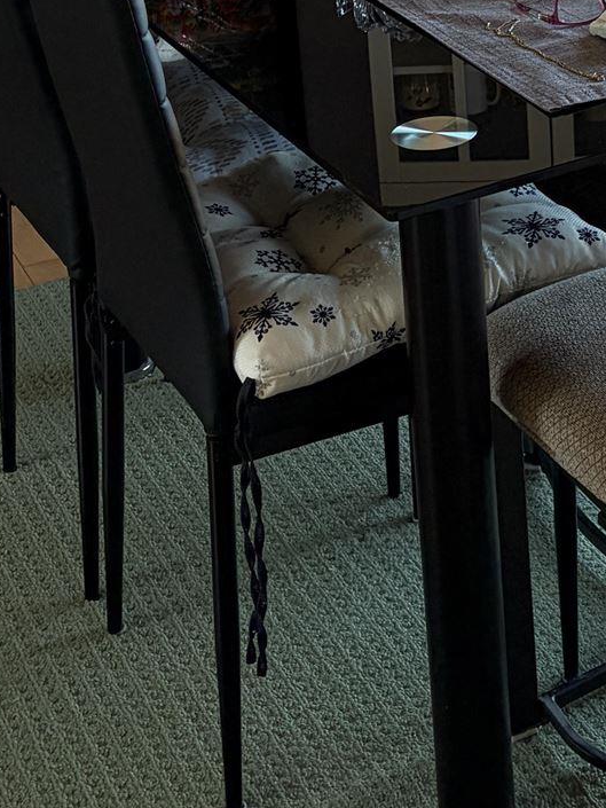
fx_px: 1983
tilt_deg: -12.6
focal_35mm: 85
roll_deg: +0.7
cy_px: -173
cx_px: 644
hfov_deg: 16.9
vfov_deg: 21.3
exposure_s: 1/115
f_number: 1.6
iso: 125
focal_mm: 5.96
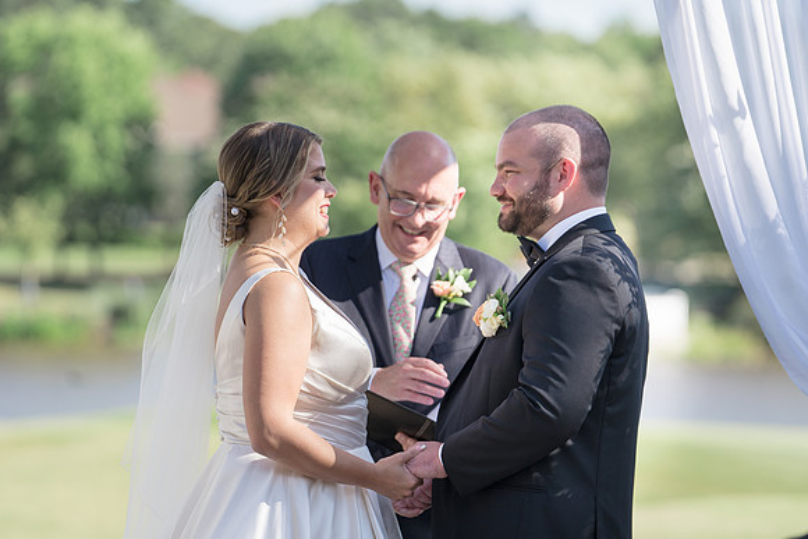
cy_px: 270
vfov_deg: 6.6
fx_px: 4703
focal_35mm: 209
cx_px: 413
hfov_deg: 9.8
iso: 100
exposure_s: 1/500
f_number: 4
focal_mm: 200
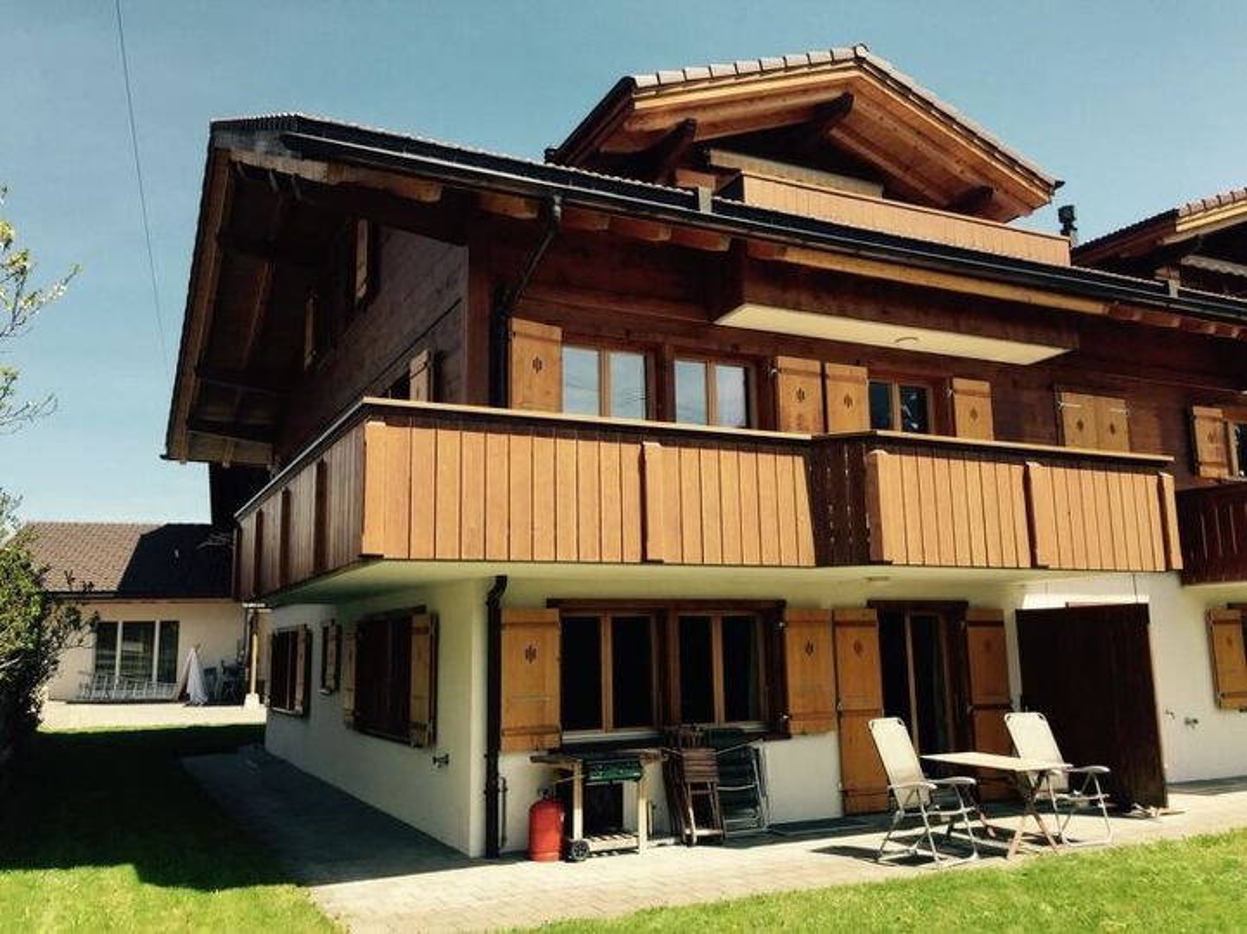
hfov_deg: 61.7
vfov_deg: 48.2
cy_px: 467
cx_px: 624
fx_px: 1044
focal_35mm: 29
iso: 32
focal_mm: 4.15
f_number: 2.2
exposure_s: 1/964
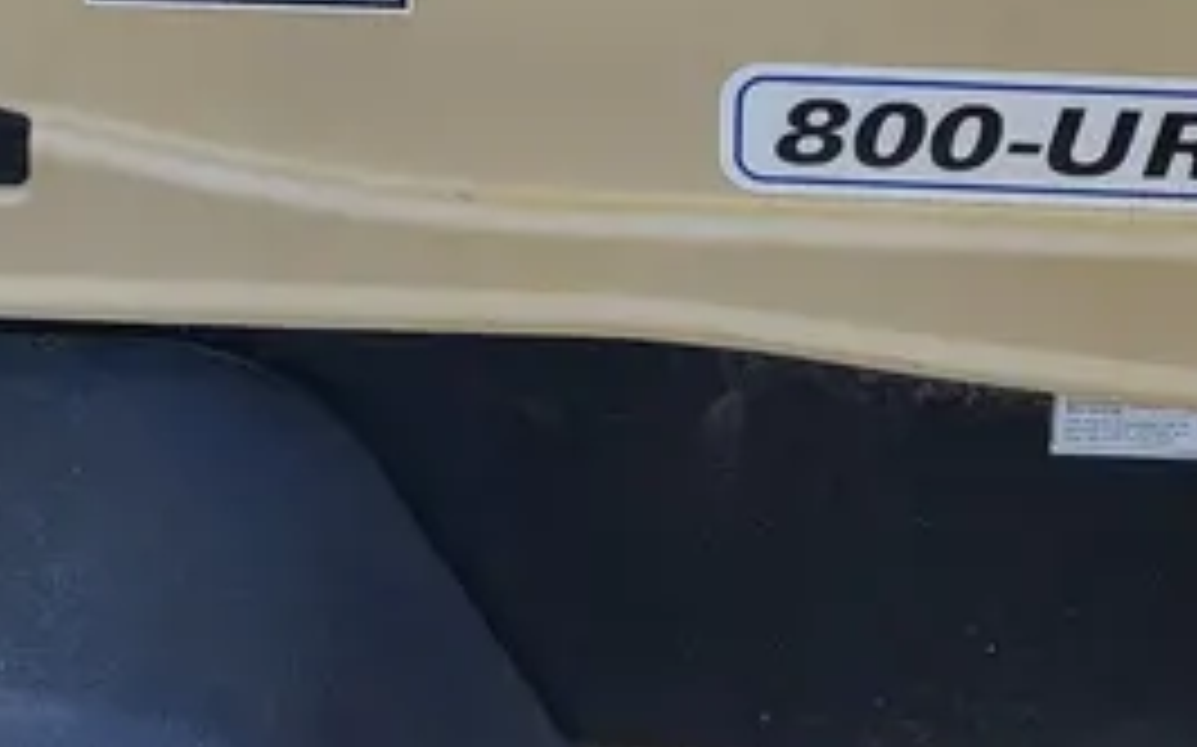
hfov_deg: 27.1
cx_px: 459
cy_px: -556
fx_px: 2478
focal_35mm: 76
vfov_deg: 15.1
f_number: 1.8
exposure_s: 1/1488
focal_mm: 5.4
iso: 40
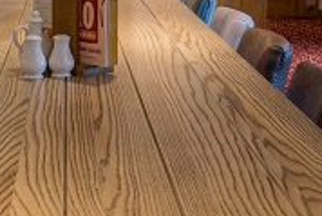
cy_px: -23
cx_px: 80
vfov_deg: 11.5
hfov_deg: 17.2
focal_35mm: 118
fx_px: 1056
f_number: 16
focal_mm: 28
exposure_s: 4
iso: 100
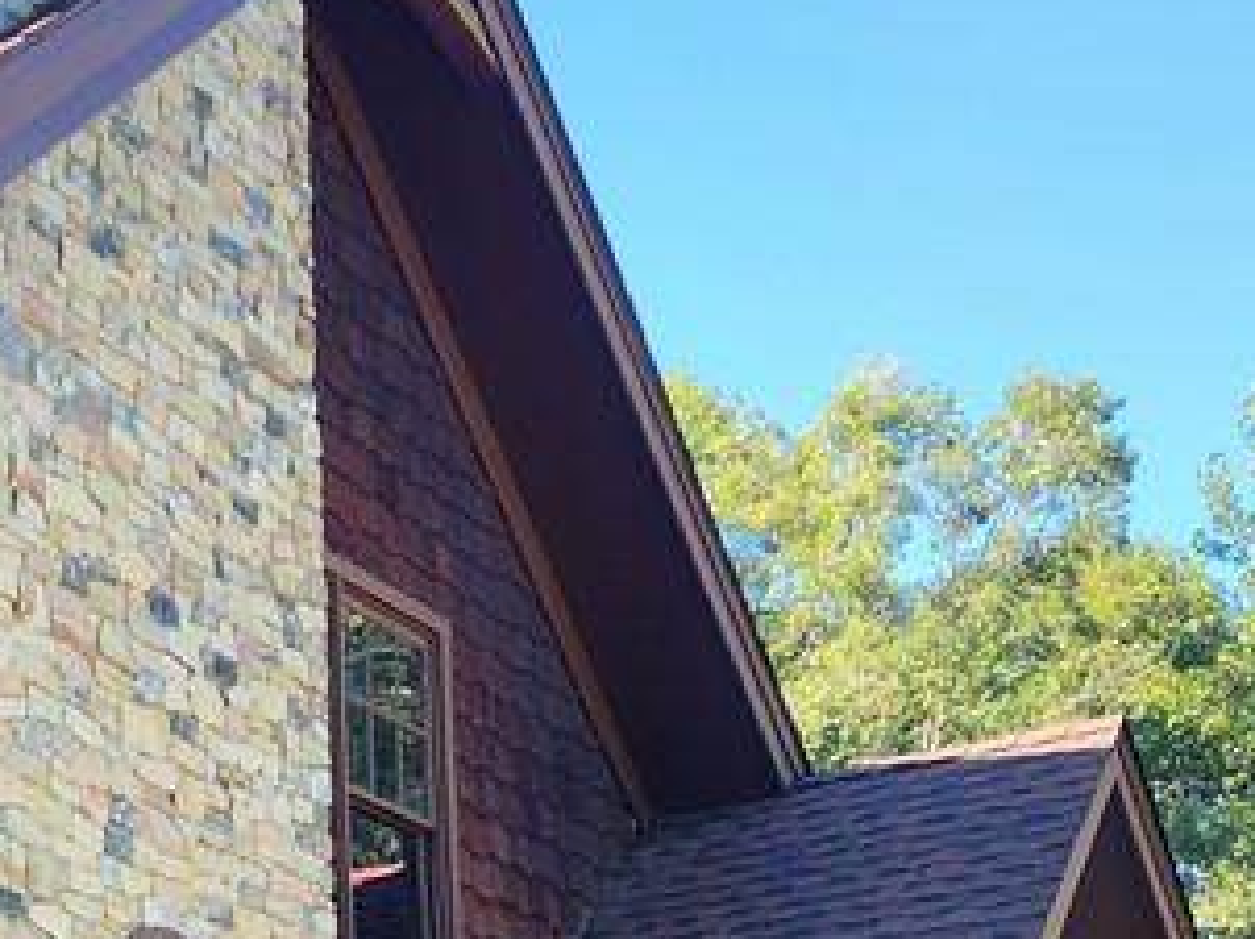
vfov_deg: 18.0
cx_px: -366
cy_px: 1118
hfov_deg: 22.5
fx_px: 2826
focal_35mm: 78
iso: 20
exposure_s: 1/222
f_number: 1.8
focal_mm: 5.4
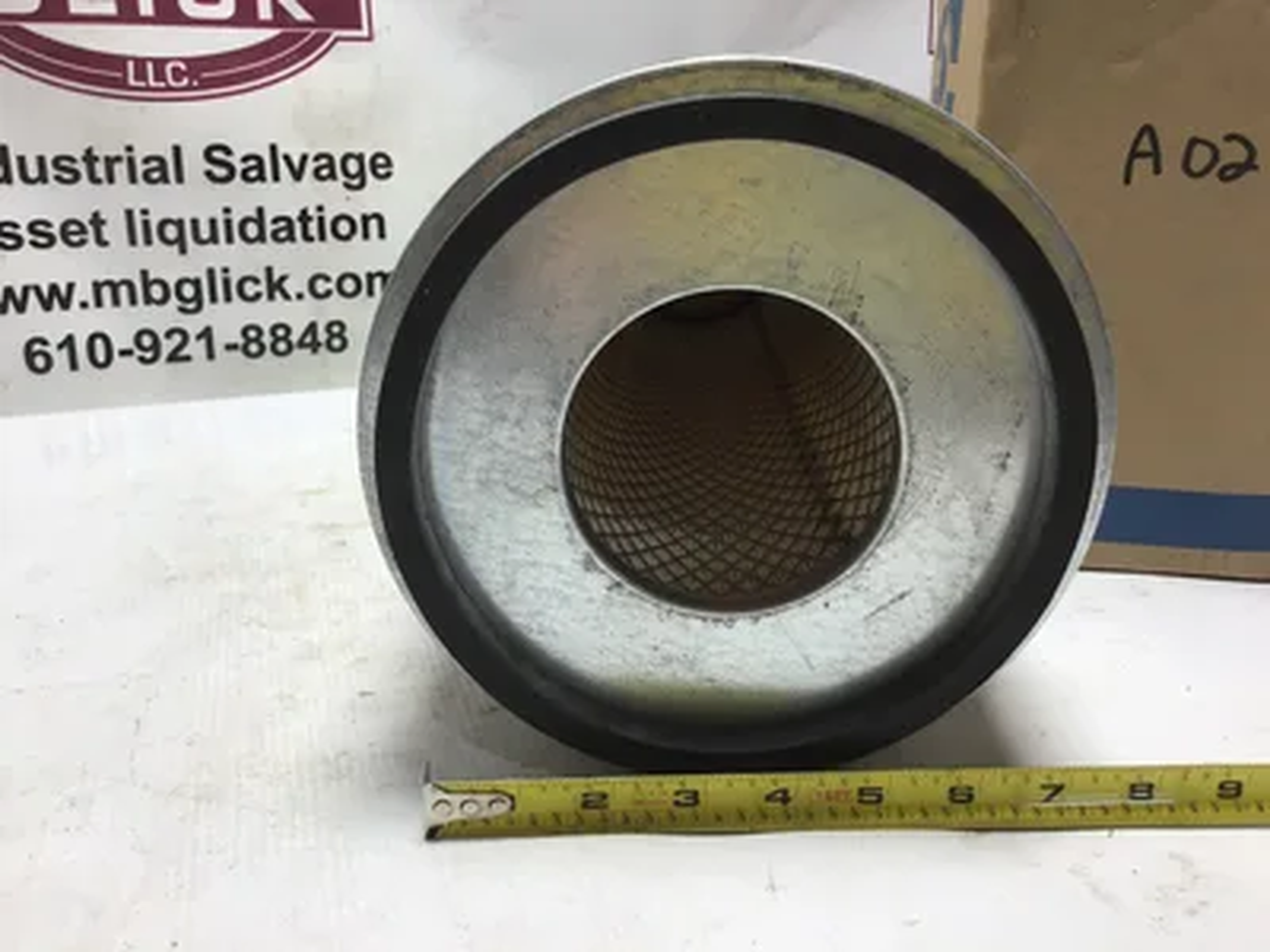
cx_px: 635
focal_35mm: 31
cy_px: 476
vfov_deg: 45.4
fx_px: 1137
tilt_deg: -20.0
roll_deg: -0.6
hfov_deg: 58.4
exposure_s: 1/120
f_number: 2.4
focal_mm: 3.3
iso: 32
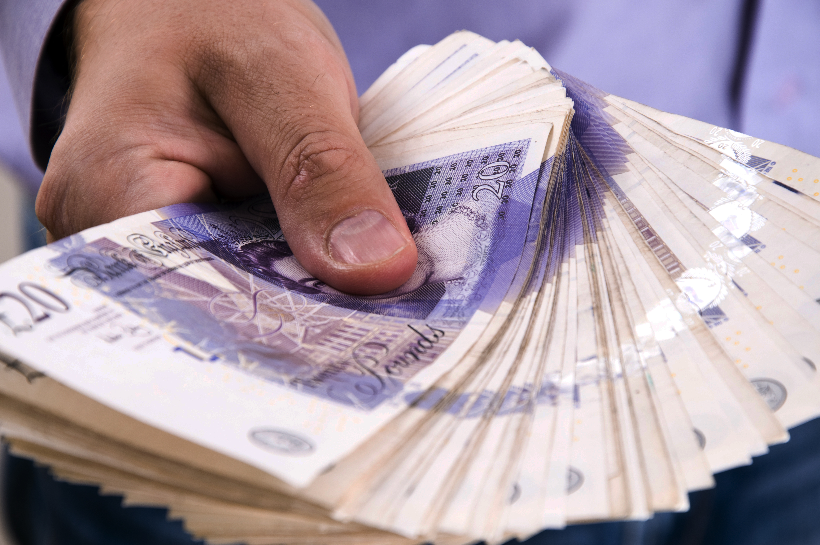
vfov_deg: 8.7
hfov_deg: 13.1
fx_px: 3583
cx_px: 410
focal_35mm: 158
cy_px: 272
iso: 160
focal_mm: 105
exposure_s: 1/80
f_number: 8
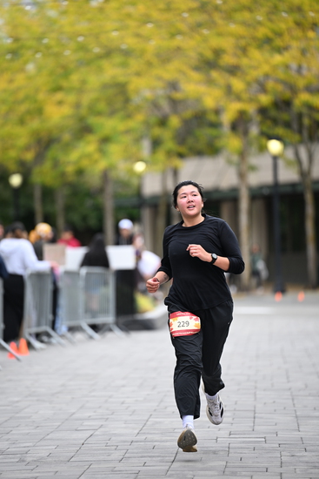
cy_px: 240
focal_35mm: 200
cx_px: 160
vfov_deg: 10.3
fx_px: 2656
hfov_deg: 6.9
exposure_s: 1/2000
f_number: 2.8
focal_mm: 200
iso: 640
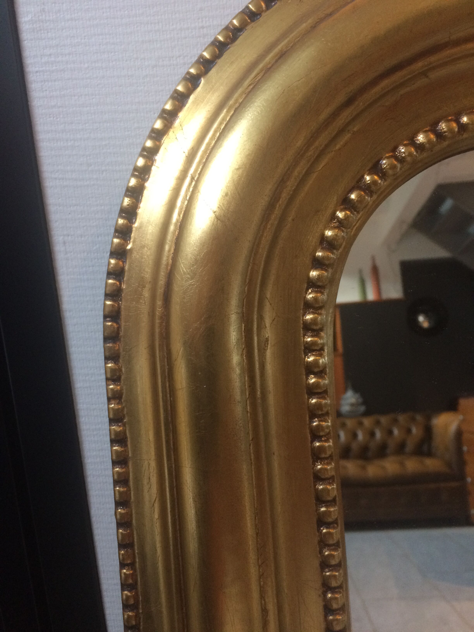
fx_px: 529
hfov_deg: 48.2
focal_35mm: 29
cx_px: 237
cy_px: 316
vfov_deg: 61.7
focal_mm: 4.15
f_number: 2.2
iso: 250
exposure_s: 1/33
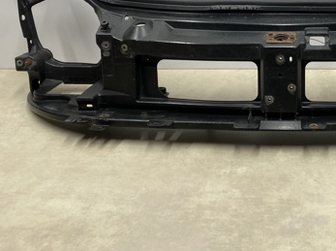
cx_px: 290
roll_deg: +0.6
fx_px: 465
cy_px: 49
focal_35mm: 48
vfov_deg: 29.5
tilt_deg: -22.7
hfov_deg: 37.6
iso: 32
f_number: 1.8
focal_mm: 4.25
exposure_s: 1/149
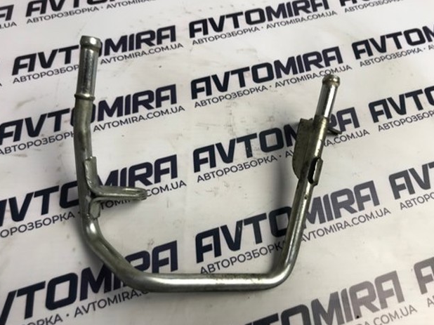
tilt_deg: -64.3
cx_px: 216
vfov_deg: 48.2
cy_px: 168
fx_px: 363
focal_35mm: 29
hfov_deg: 61.7
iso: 25
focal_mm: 3.99
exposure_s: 1/50
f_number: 1.8
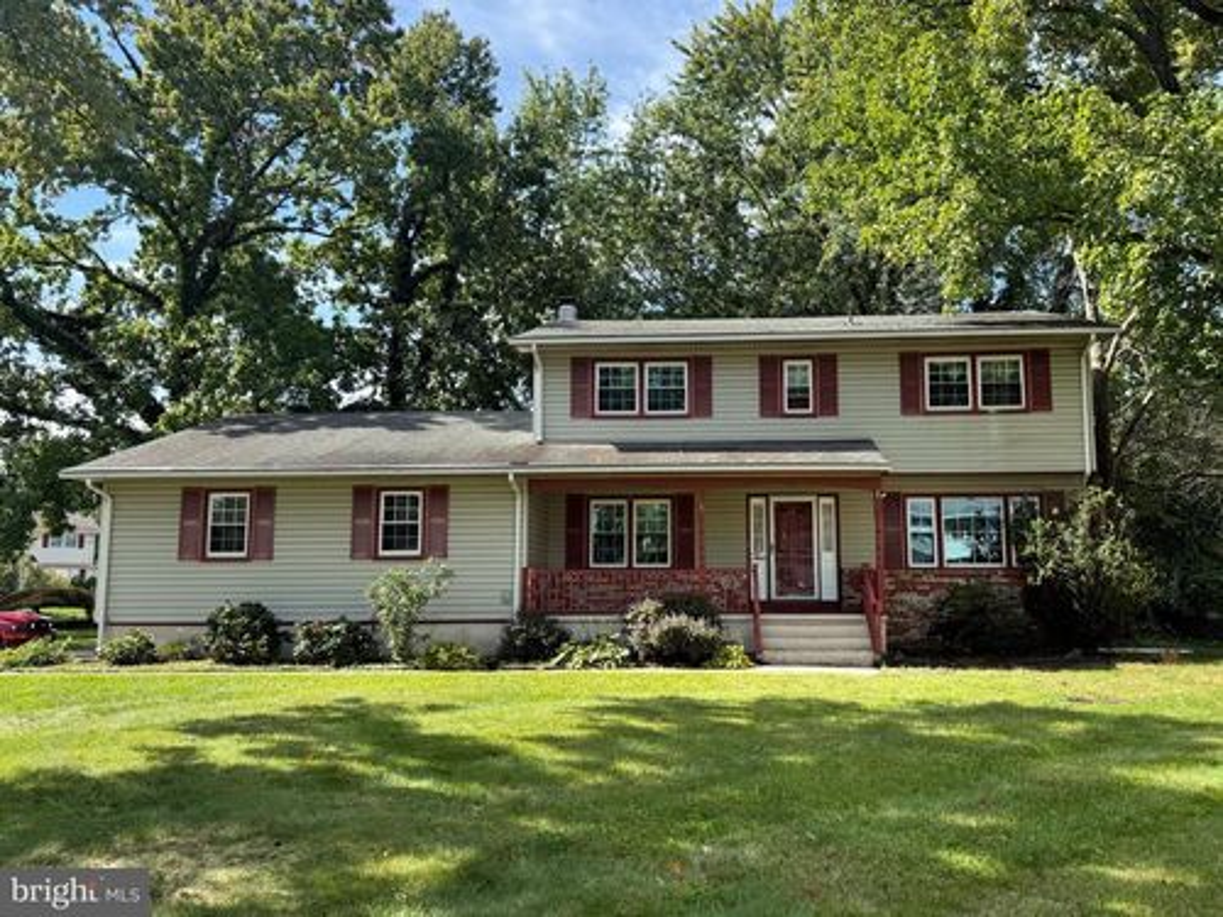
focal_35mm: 24
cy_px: 458
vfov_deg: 56.8
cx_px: 612
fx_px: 848
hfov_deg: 71.6
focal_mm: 6.76
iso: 100
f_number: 1.78
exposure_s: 1/1855
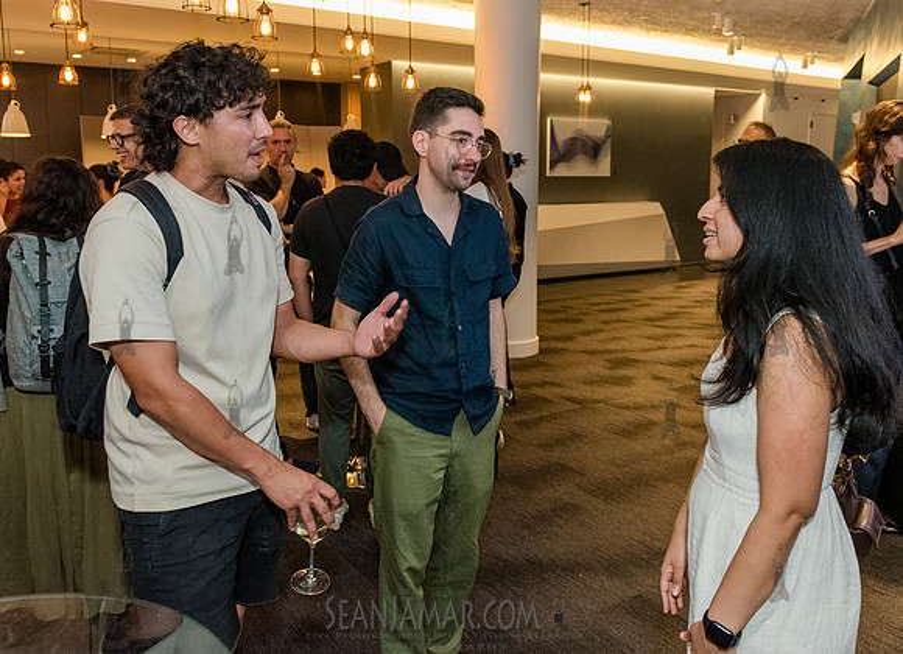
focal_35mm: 31
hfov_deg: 59.2
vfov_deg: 44.6
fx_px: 794
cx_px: 437
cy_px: 279
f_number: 4
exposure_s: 1/250
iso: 5000
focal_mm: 24
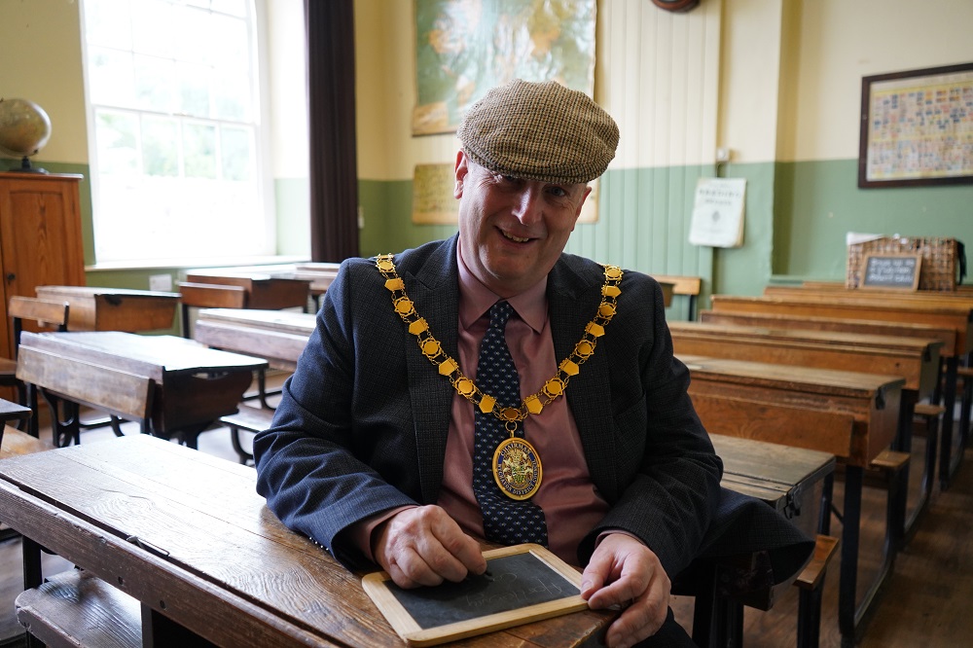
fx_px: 756
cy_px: 324
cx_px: 486
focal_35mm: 28
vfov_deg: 46.4
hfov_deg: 65.5
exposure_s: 1/160
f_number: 3.5
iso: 2500
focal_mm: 28
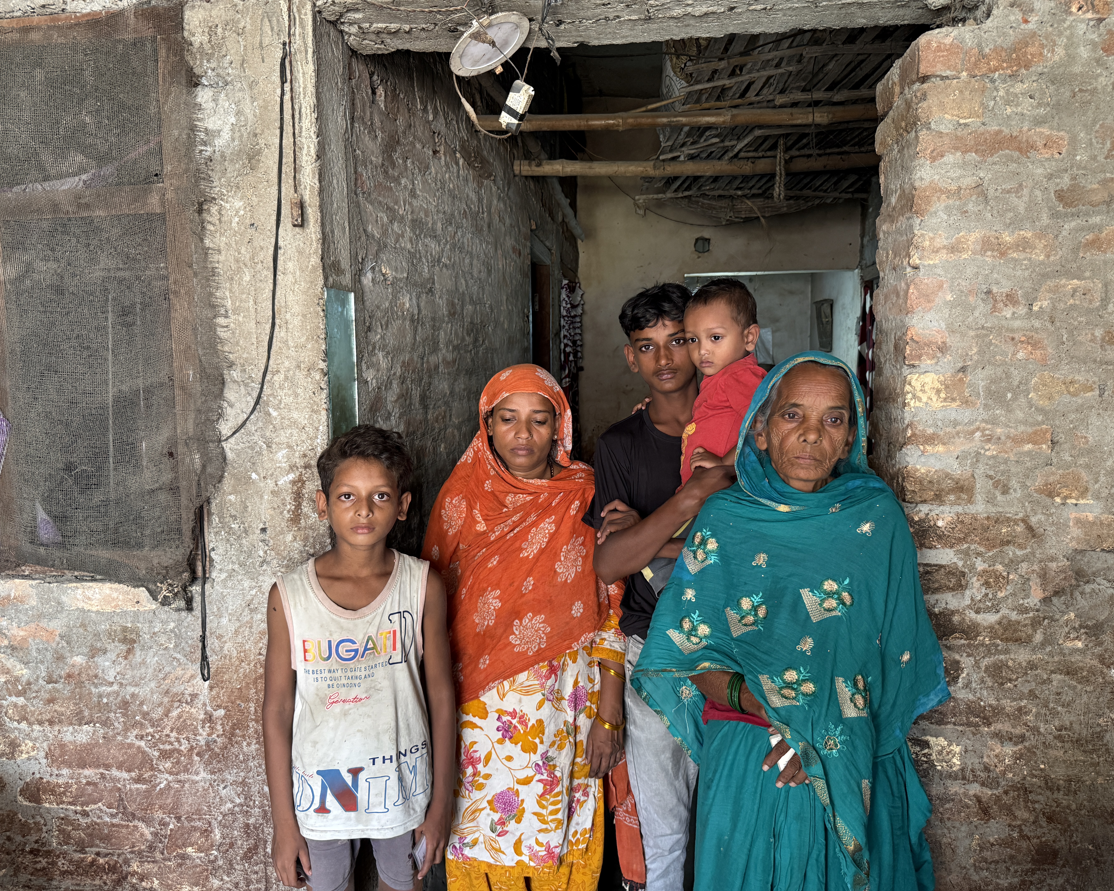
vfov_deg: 56.8
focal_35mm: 25
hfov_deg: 68.1
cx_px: 539
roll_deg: +0.9
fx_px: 824
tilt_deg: -4.9
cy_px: 446
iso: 400
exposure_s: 1/50
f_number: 1.78
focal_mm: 6.76
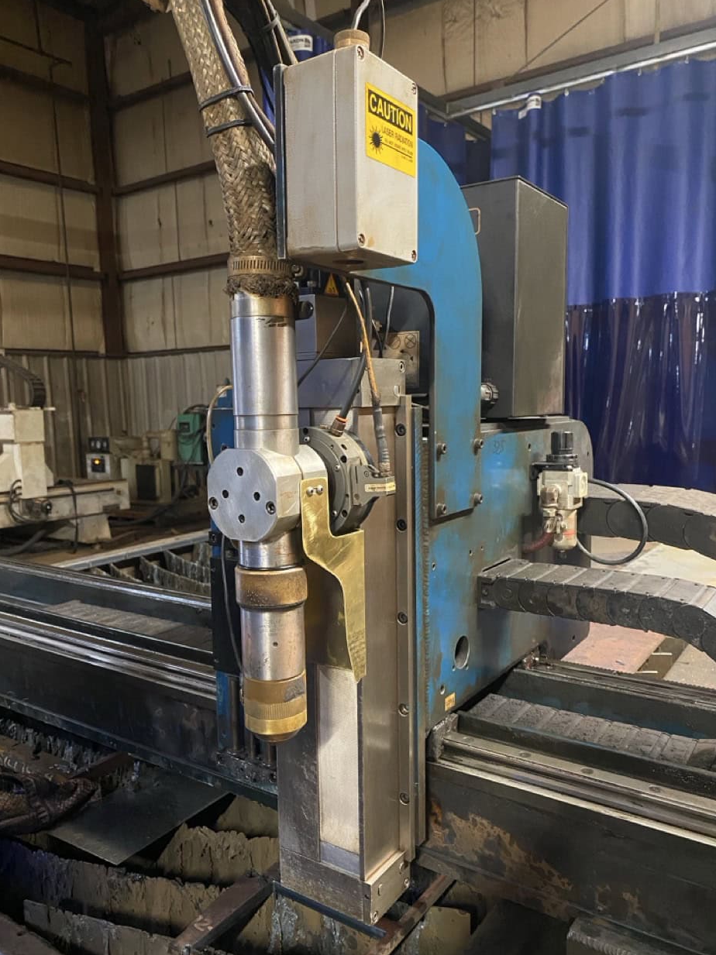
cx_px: 357
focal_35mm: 27
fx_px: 745
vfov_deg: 65.3
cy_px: 491
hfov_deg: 51.3
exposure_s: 1/30
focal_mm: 4.2
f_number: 1.8
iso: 800
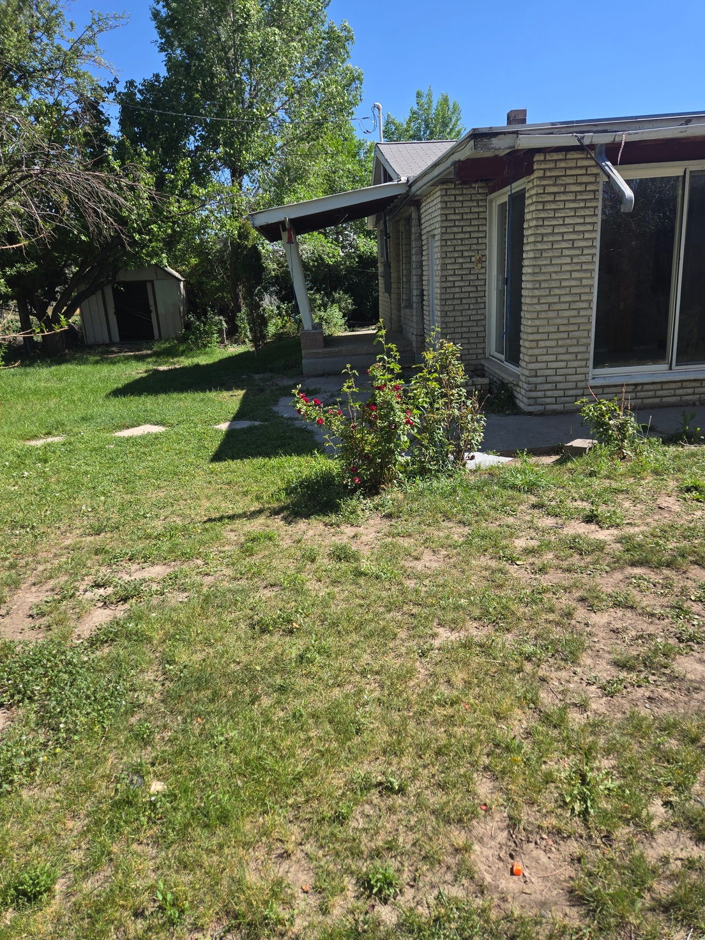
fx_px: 652
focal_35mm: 24
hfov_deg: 56.8
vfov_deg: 71.6
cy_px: 456
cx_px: 342
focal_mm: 5.4
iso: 25
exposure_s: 1/1151
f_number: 1.8
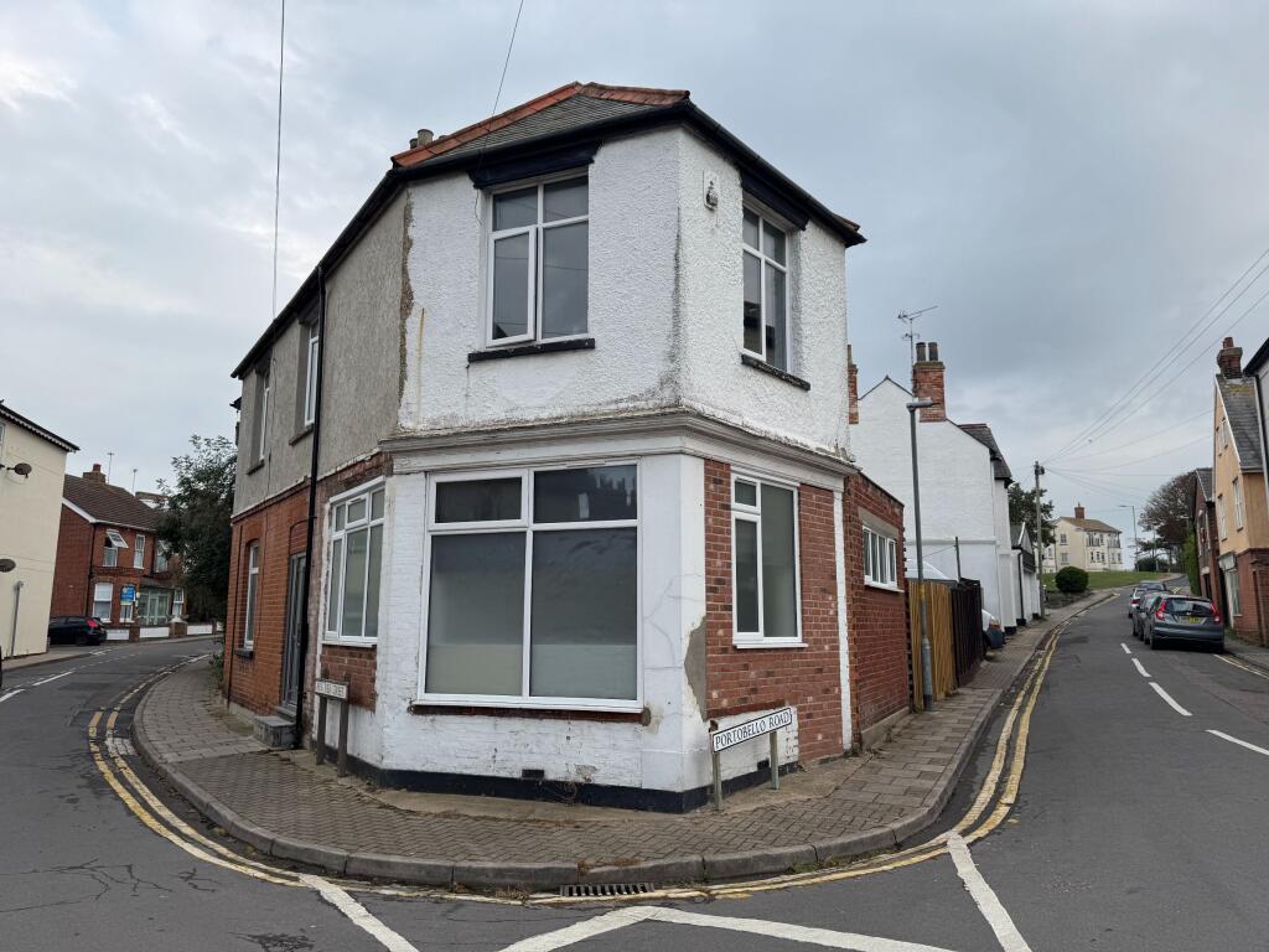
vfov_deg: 56.8
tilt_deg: +10.9
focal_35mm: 24
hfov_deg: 71.6
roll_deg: +1.2
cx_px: 634
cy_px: 476
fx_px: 880
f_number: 1.78
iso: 80
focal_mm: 6.76
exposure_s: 1/2105
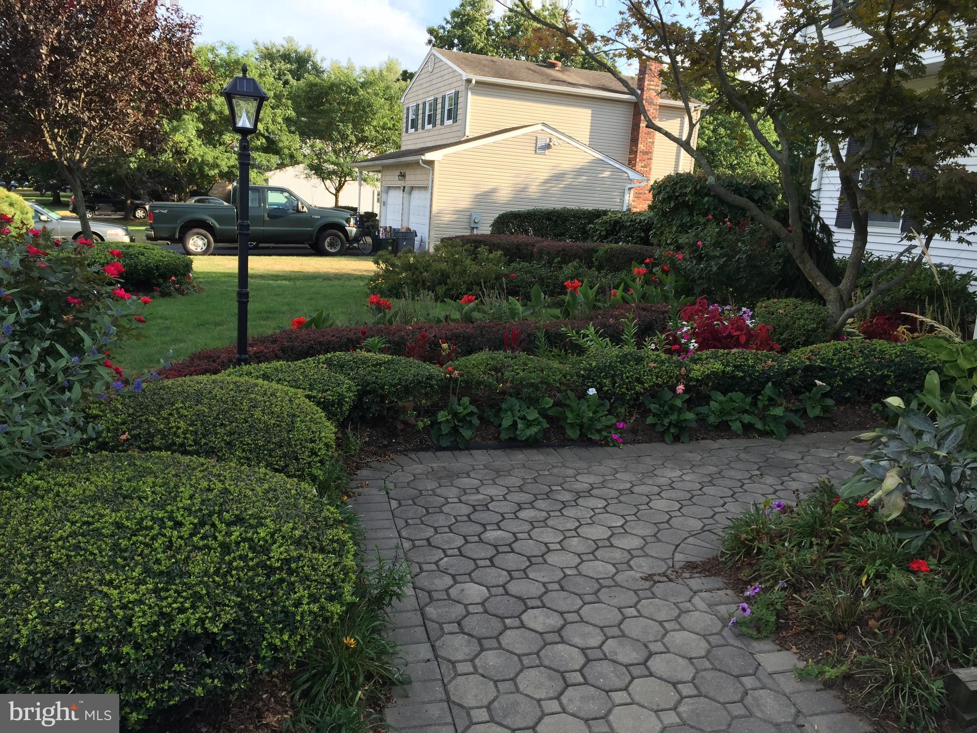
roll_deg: -4.3
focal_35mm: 29
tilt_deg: -8.4
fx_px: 818
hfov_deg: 61.7
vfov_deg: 48.2
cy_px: 366
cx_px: 488
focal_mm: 4.15
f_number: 2.2
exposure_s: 1/416
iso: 32
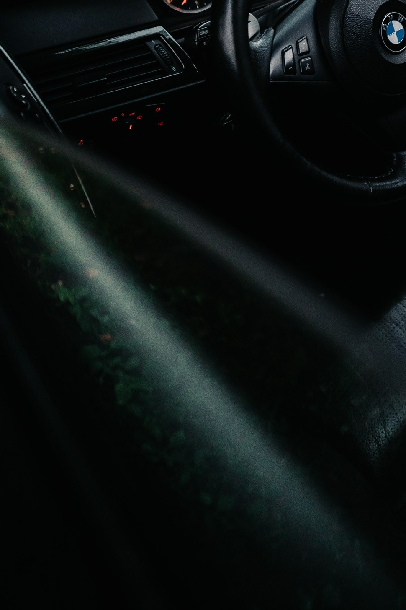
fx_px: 558
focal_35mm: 33
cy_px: 1
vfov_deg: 47.5
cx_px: 384
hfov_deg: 36.8
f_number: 1.8
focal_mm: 16
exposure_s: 1/250
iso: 800
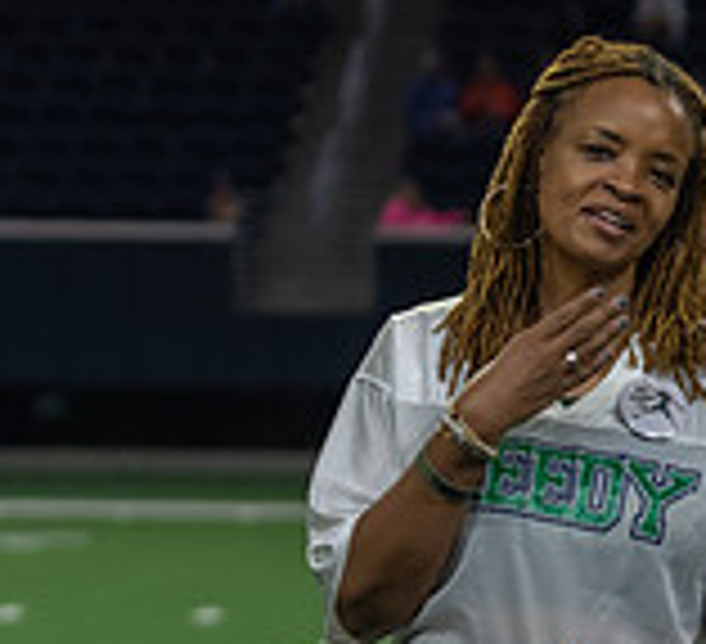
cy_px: 630
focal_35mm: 302
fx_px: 6665
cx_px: 1049
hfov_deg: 6.0
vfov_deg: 5.5
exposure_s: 1/320
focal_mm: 70
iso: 1000
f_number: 2.8
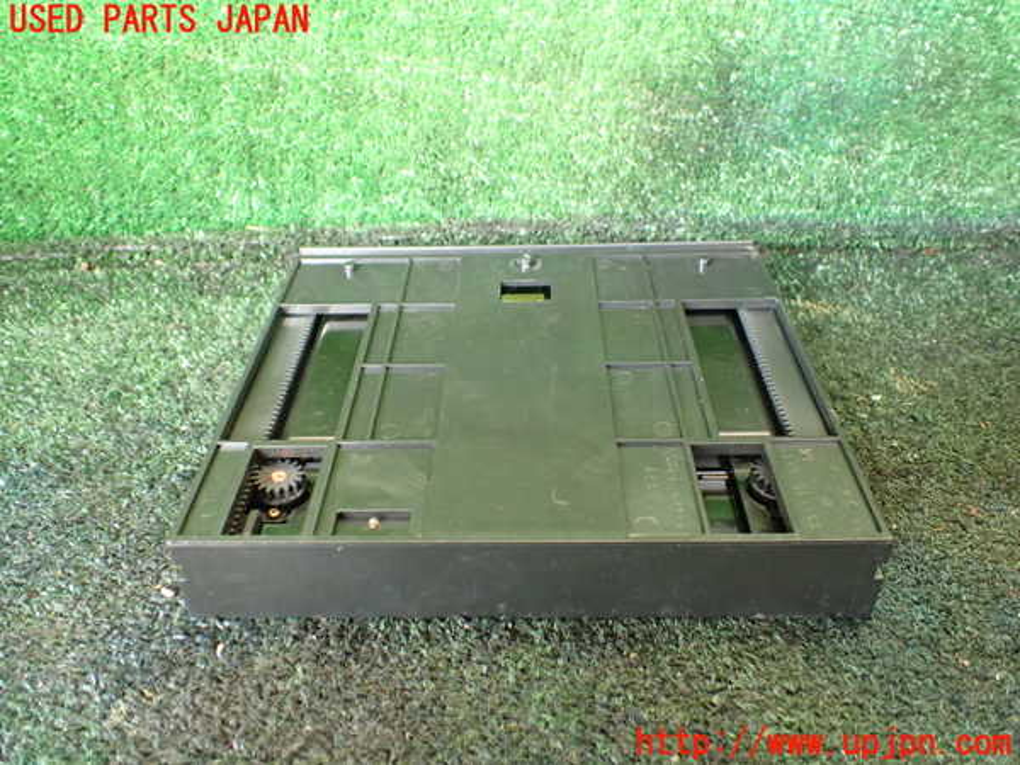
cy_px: 382
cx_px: 510
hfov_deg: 60.0
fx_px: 884
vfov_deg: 46.8
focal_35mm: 30
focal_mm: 5.4
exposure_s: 1/100
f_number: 2.3
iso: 800
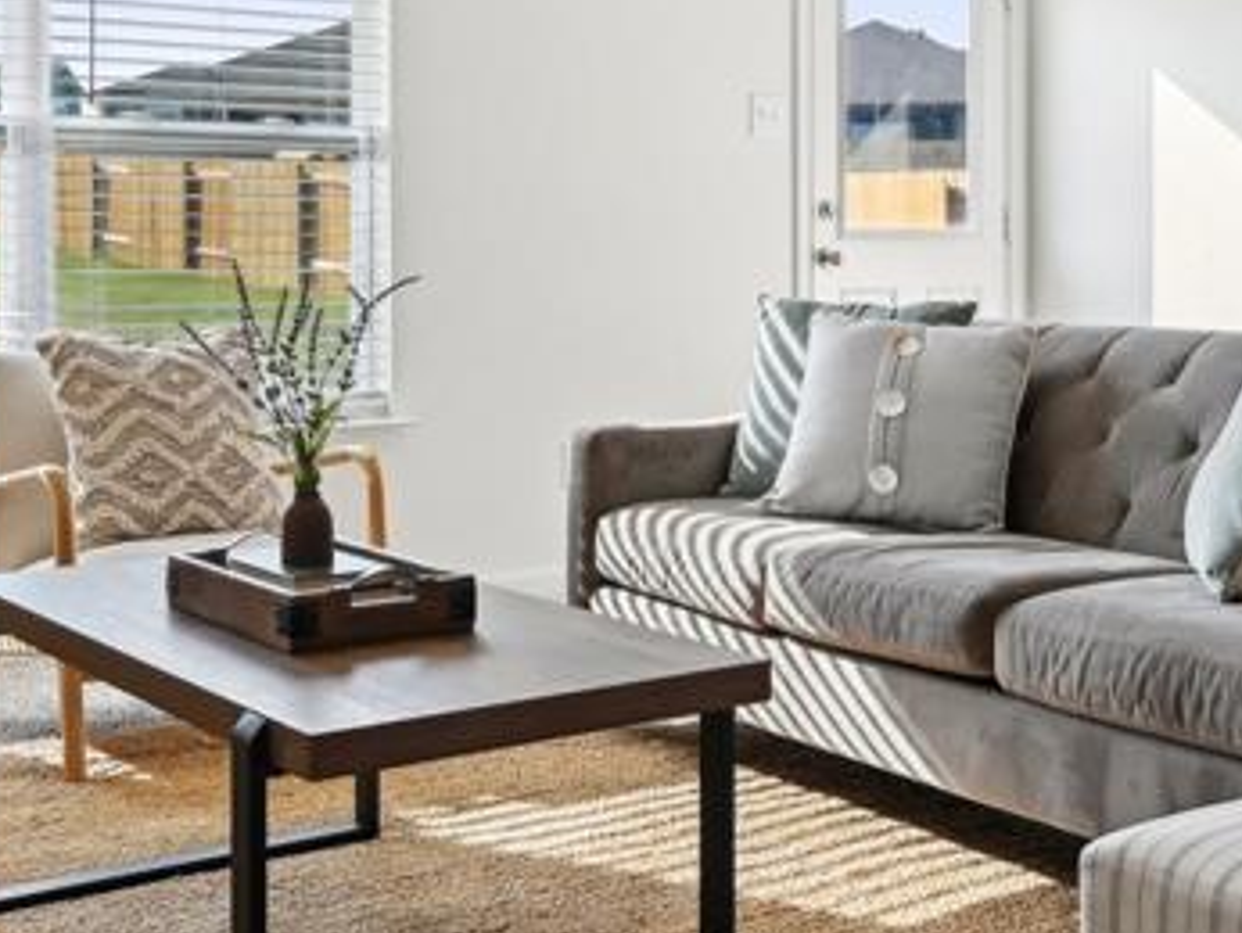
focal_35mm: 54
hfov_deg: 35.5
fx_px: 1939
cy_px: 230
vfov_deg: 26.7
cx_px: 696
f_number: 8
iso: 400
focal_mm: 19
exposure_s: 1/250
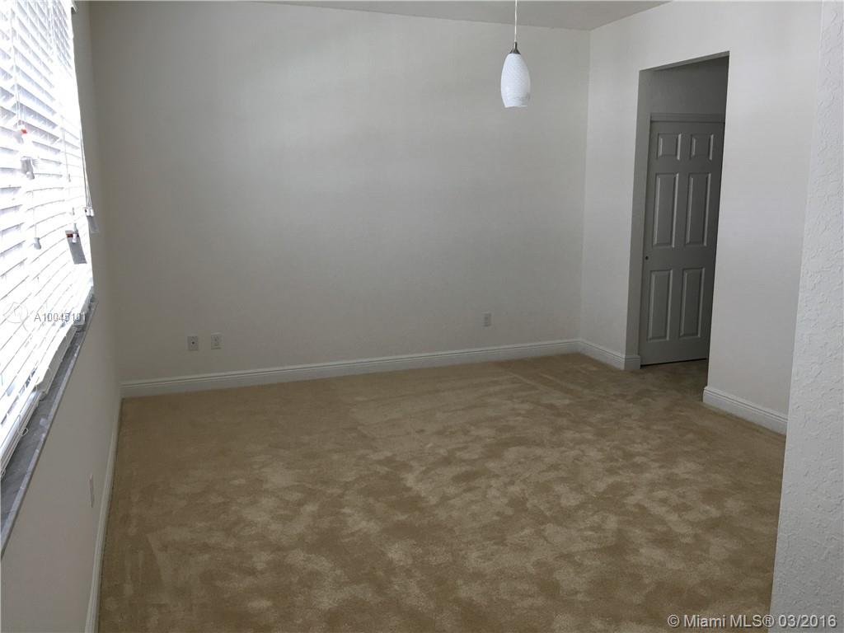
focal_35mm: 29
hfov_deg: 61.7
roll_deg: +1.0
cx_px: 422
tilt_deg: -9.7
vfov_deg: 48.2
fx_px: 707
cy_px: 316
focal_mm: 4.15
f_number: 2.2
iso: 25
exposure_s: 1/30
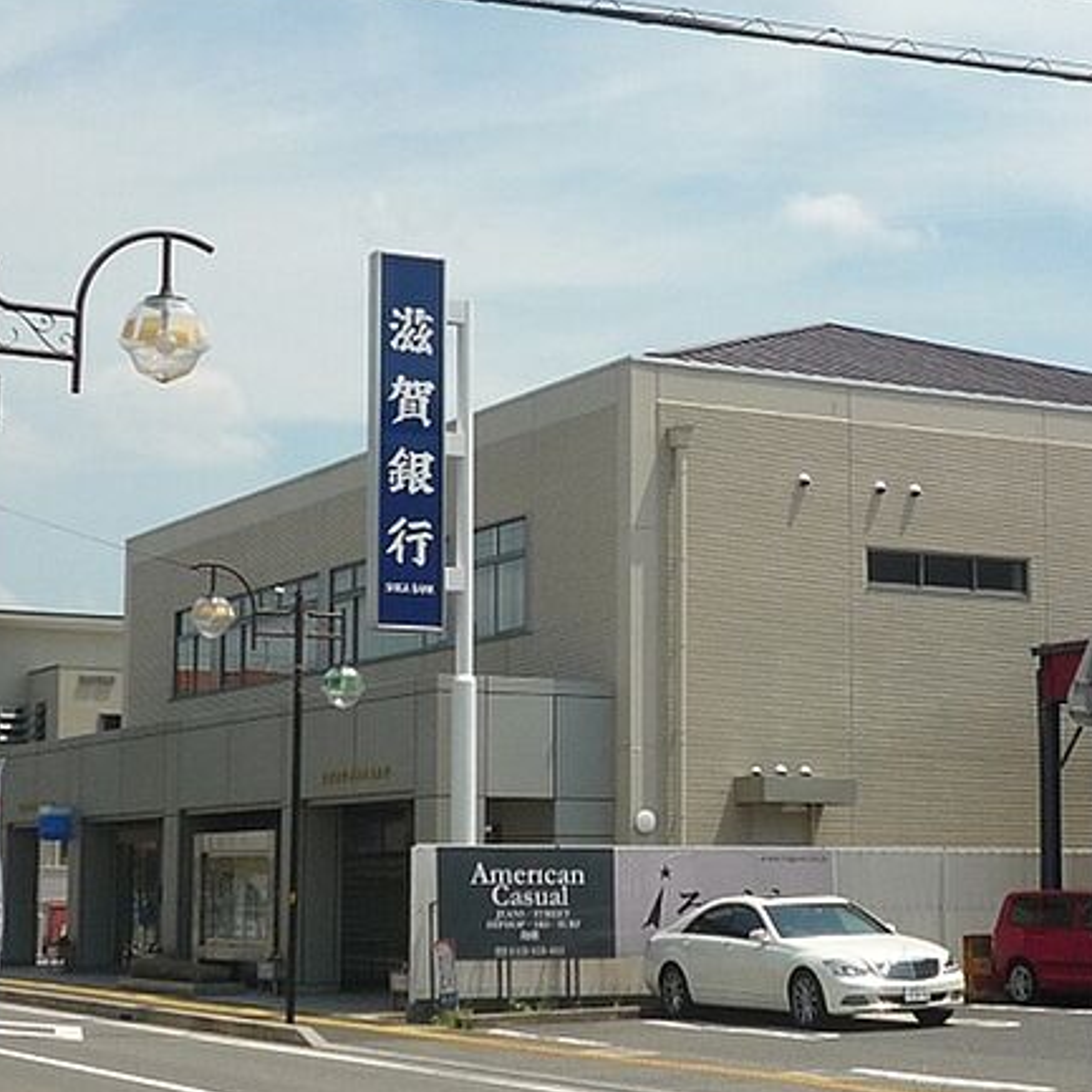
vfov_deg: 22.5
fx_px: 2748
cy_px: 575
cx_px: 661
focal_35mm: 77
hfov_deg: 22.4
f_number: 5
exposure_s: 1/800
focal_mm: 5.8
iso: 100
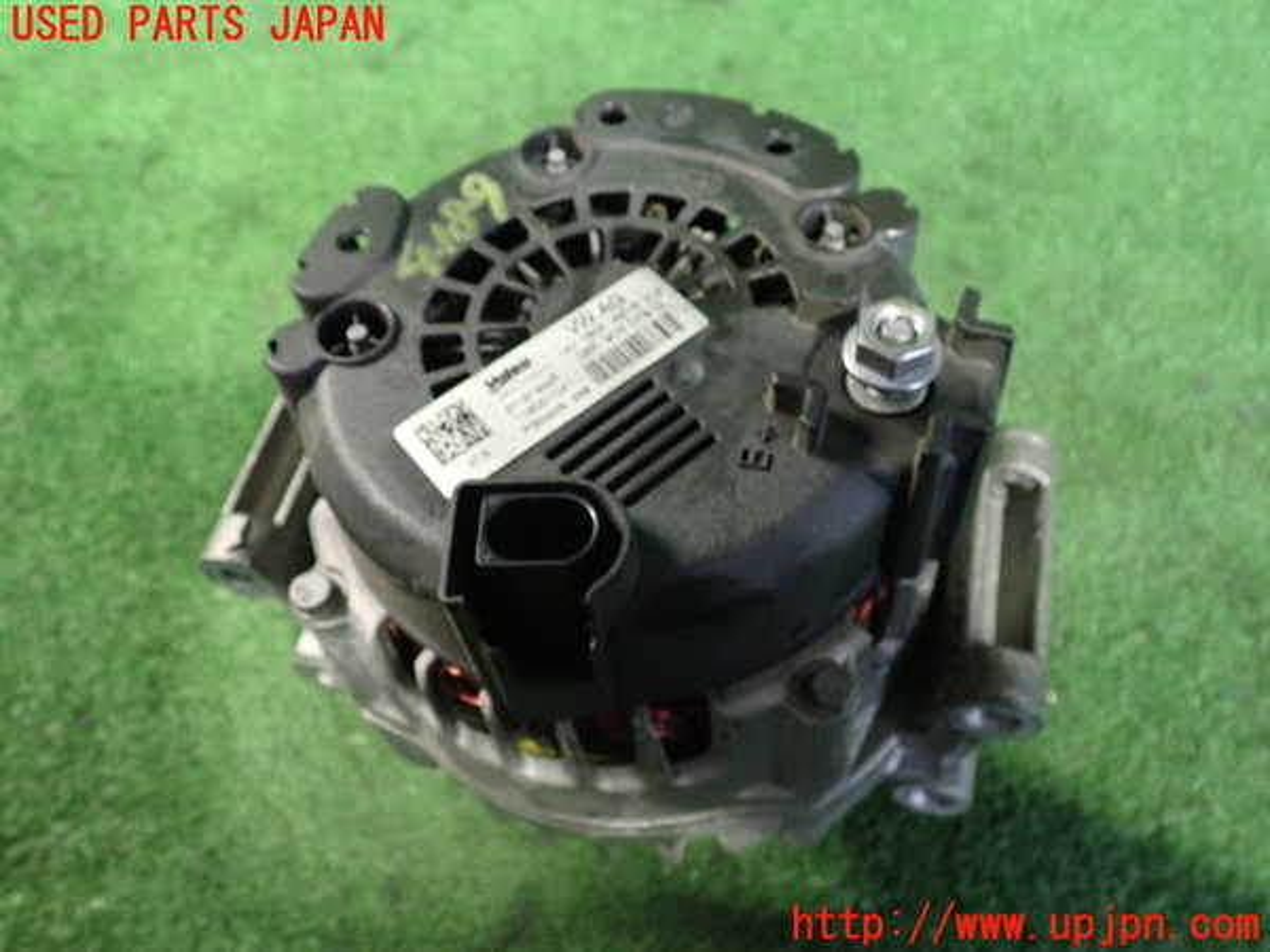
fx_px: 1101
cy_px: 476
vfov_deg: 46.8
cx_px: 635
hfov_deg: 60.0
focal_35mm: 30
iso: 800
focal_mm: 5.4
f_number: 2.3
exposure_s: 1/30
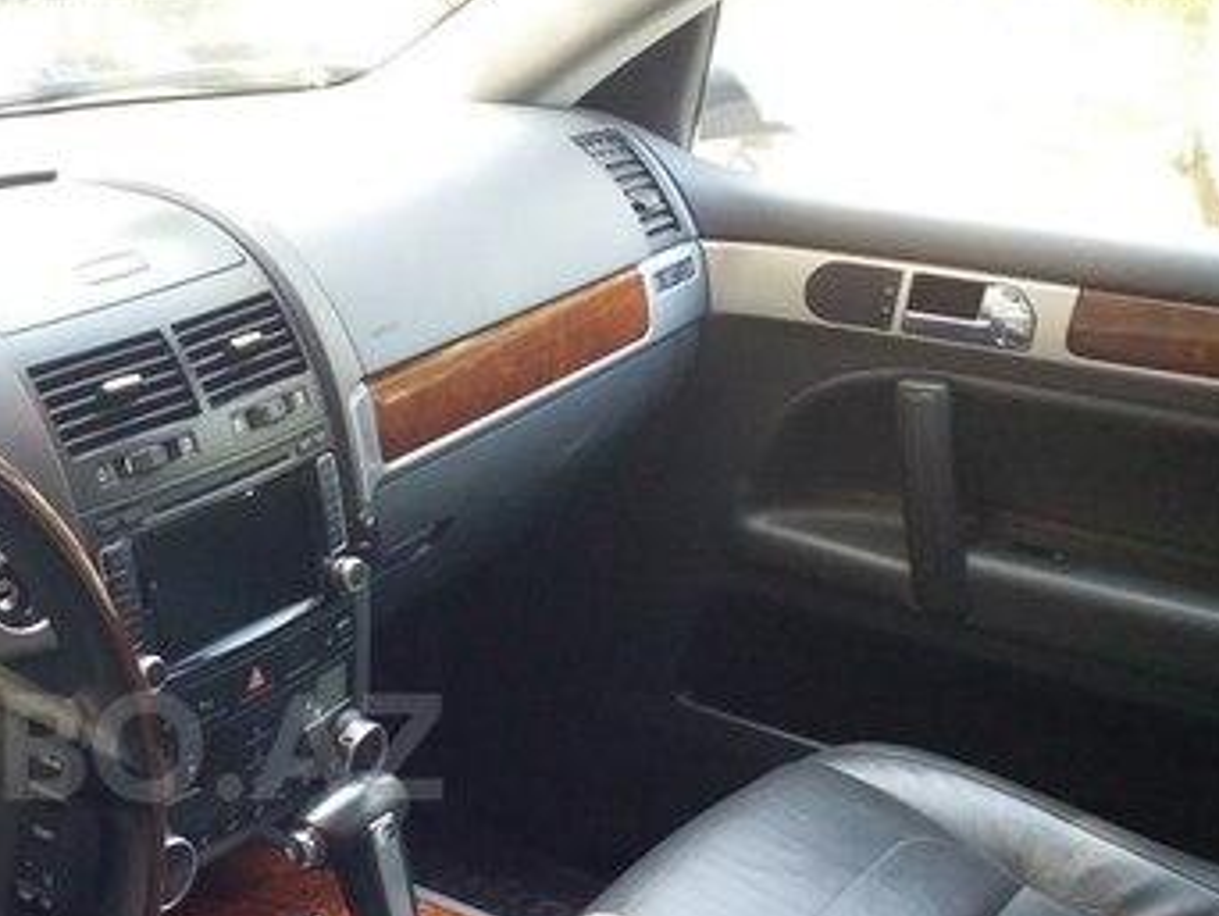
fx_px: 1903
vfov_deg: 26.5
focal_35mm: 54
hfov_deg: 33.3
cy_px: 747
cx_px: 78
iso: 200
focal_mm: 3.7
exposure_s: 1/33
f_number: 1.9
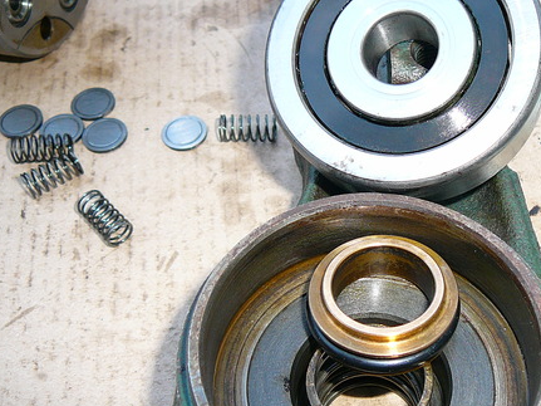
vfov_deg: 28.0
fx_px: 812
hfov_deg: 36.4
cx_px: 367
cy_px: 230
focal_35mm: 52
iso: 80
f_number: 2.8
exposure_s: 1/160
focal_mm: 5.2
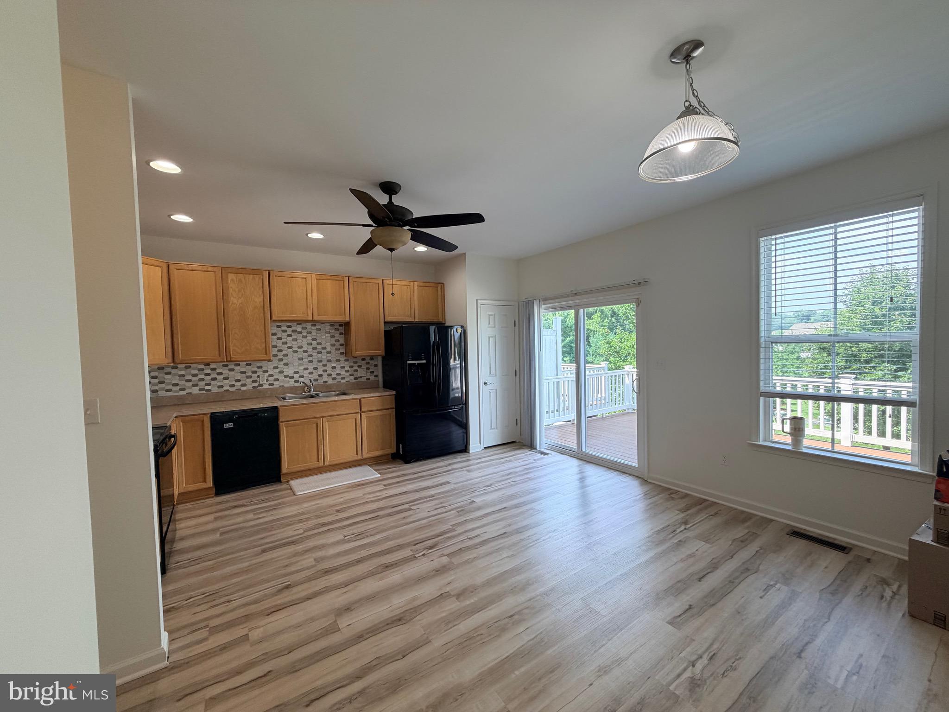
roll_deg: +1.3
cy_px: 356
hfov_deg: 102.1
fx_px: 384
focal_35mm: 14
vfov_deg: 85.7
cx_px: 474
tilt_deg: -3.0
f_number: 2.2
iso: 100
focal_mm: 2.22
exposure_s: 1/120
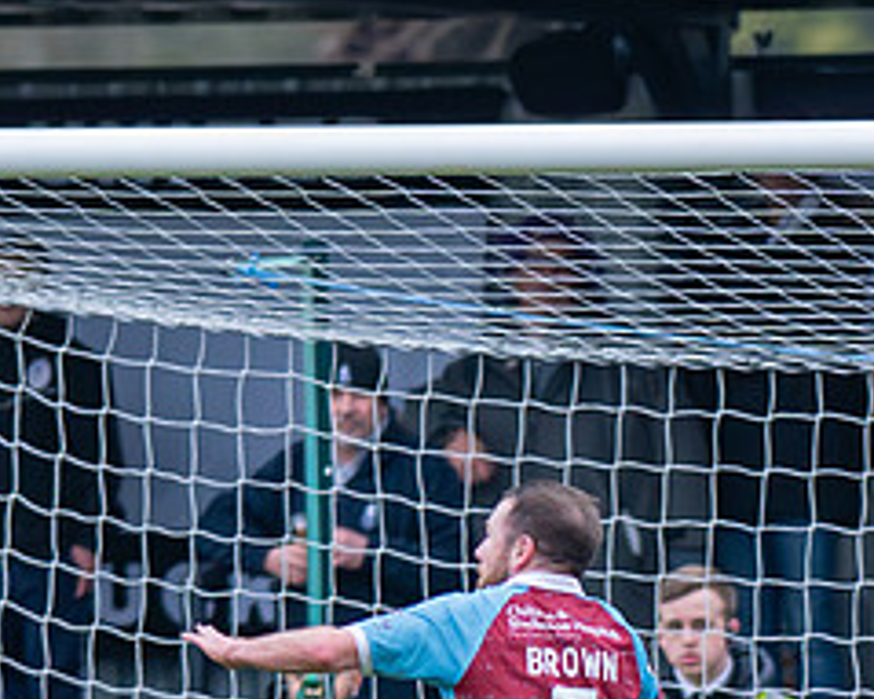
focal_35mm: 1547
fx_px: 40000
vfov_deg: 1.0
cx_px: 543
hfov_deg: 1.3
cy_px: 971
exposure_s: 1/1600
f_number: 2.8
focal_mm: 300
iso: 1600
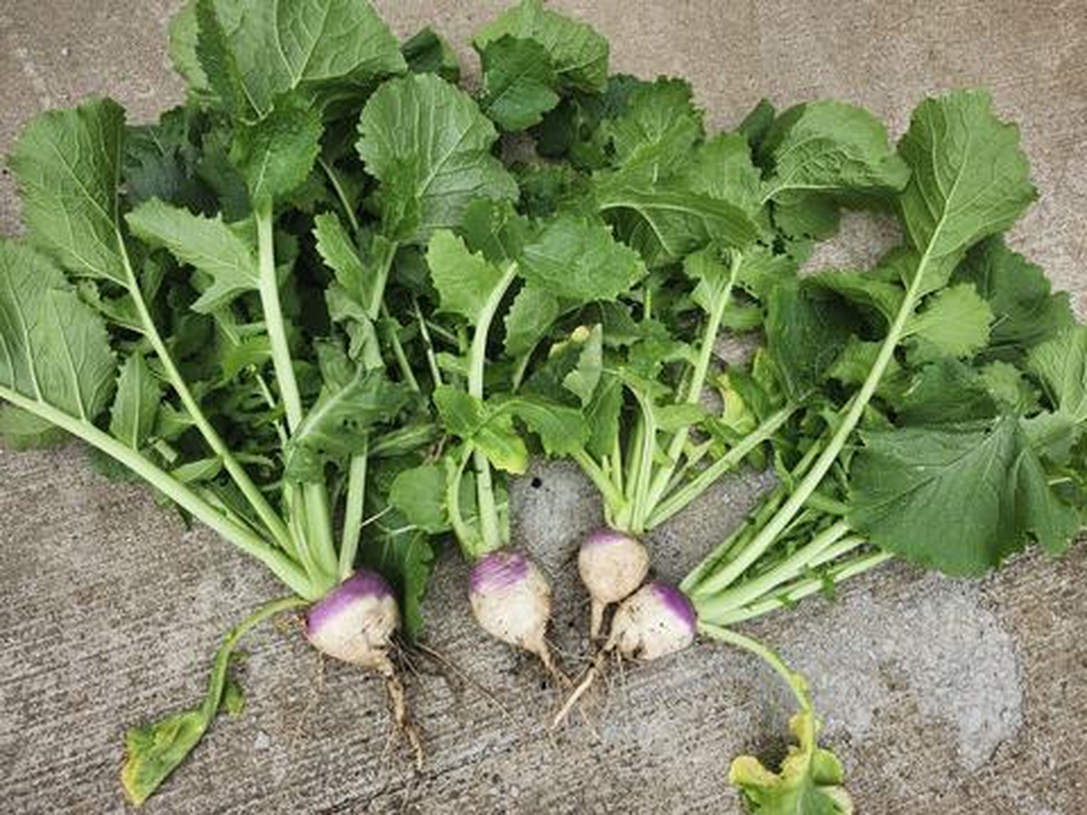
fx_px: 722
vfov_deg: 58.9
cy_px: 408
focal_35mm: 23
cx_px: 544
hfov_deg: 73.9
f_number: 1.8
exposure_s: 1/340
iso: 25
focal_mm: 5.54
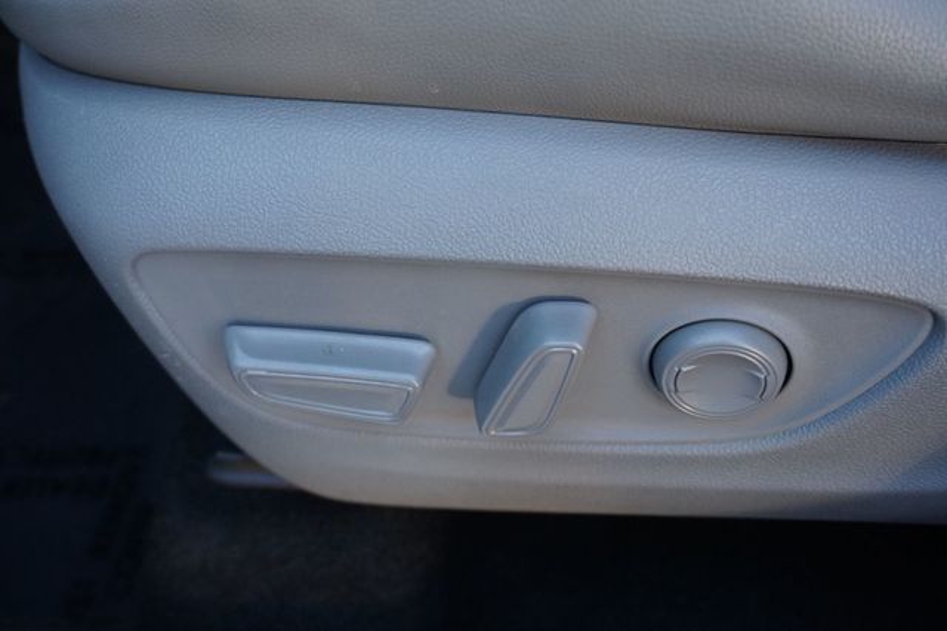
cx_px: 474
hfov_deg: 49.6
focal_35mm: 39
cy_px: 316
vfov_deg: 34.2
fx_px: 1025
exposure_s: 1/60
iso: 500
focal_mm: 26
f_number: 4.5
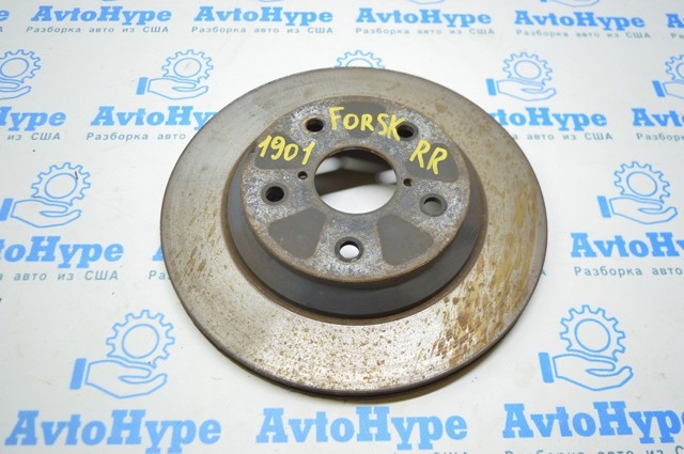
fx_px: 598
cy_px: 227
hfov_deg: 59.6
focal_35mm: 32
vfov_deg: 41.6
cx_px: 342
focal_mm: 21
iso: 400
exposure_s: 1/40
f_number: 3.8
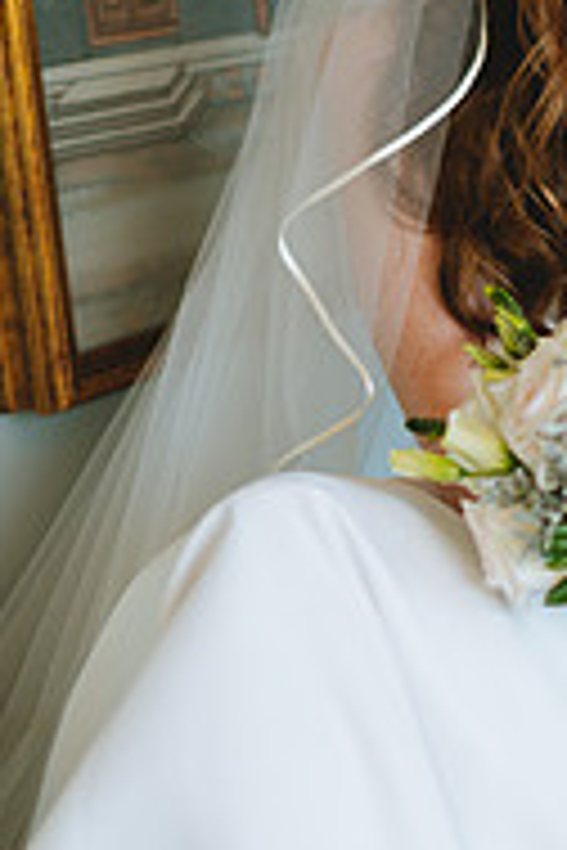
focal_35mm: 119
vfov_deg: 17.2
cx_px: 520
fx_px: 2811
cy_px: 369
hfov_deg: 11.4
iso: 250
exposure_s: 1/160
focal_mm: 50
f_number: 2
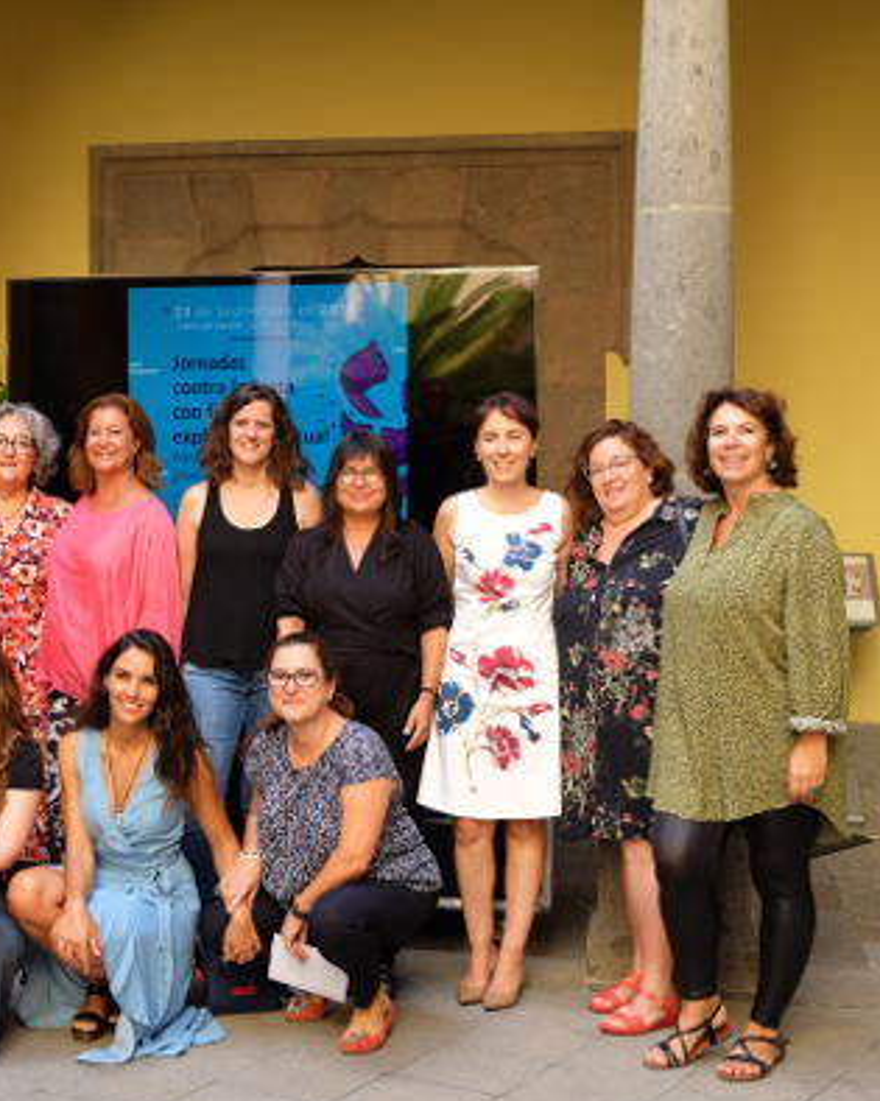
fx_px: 1954
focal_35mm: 60
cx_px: 156
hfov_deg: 24.9
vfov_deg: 31.5
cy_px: 556
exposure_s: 1/105
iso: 200
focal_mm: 27.7
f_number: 3.2
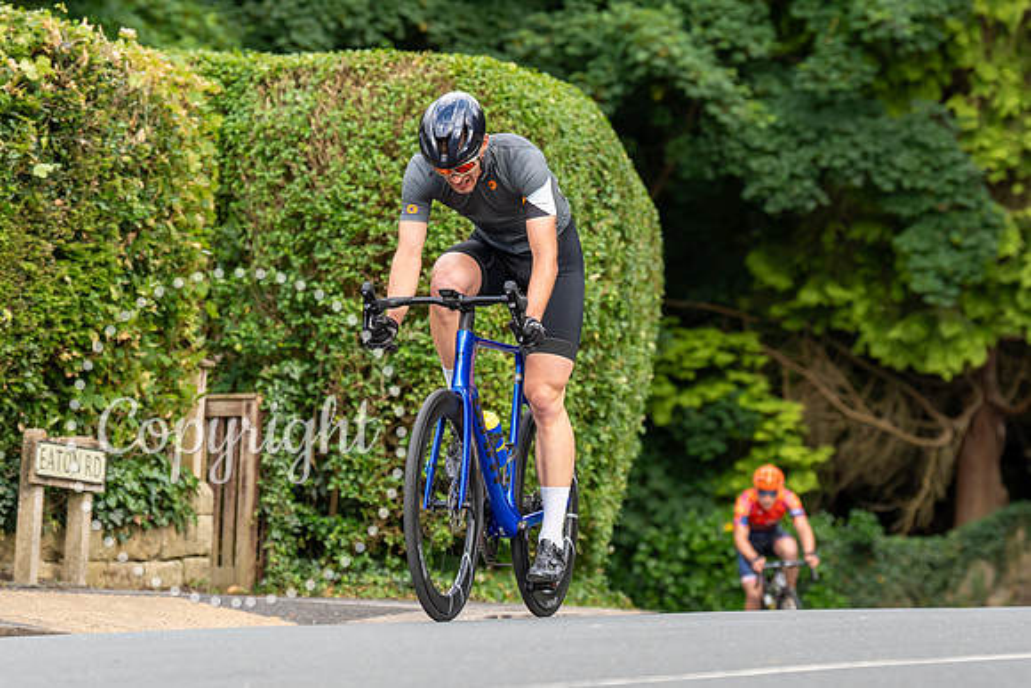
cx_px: 448
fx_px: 5263
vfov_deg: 7.5
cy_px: 187
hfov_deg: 11.2
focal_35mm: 184
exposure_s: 1/800
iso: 400
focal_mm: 126
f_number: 4
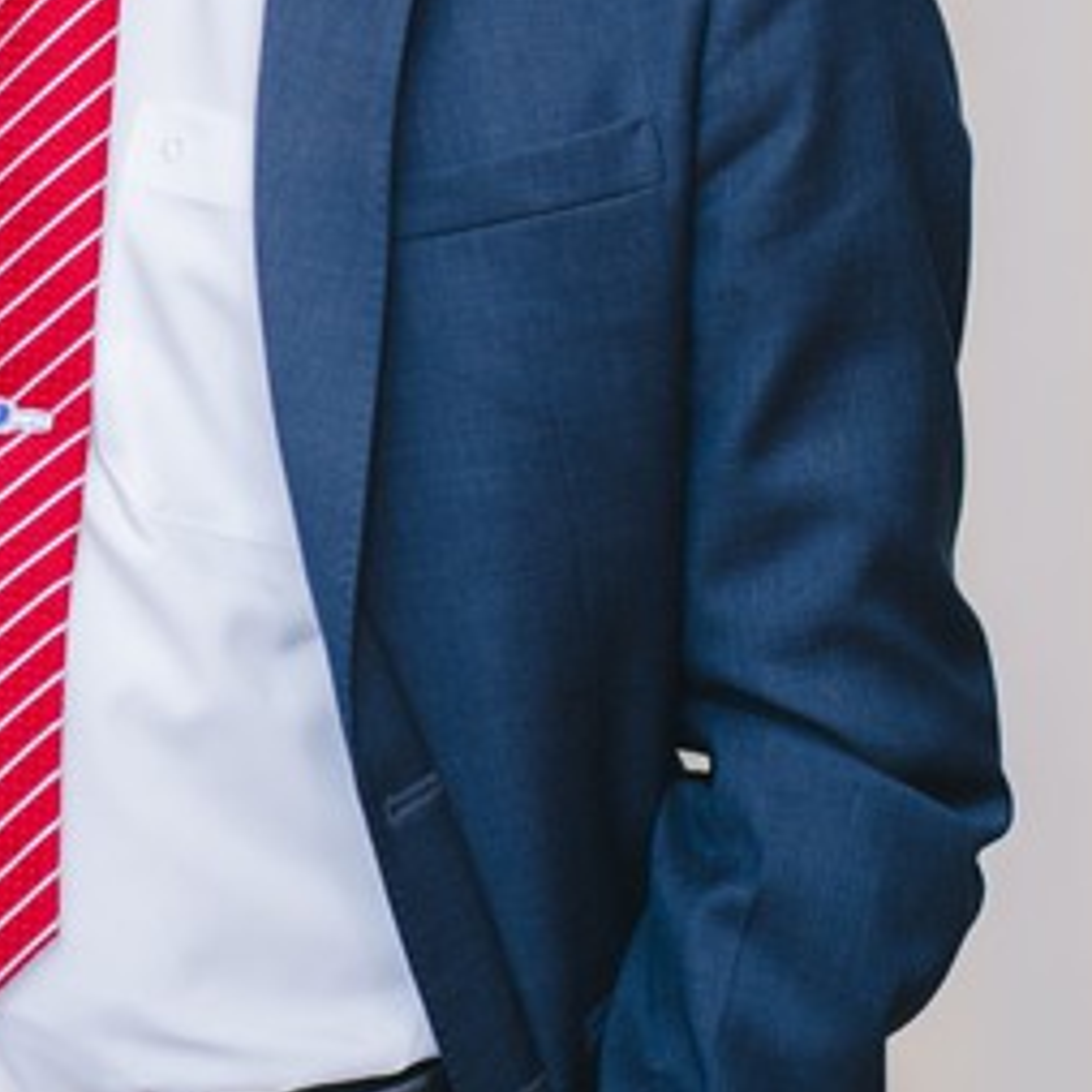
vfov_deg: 8.0
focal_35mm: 217
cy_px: 15
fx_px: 7745
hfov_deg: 8.0
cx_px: 144
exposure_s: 1/100
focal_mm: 85
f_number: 2
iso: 320
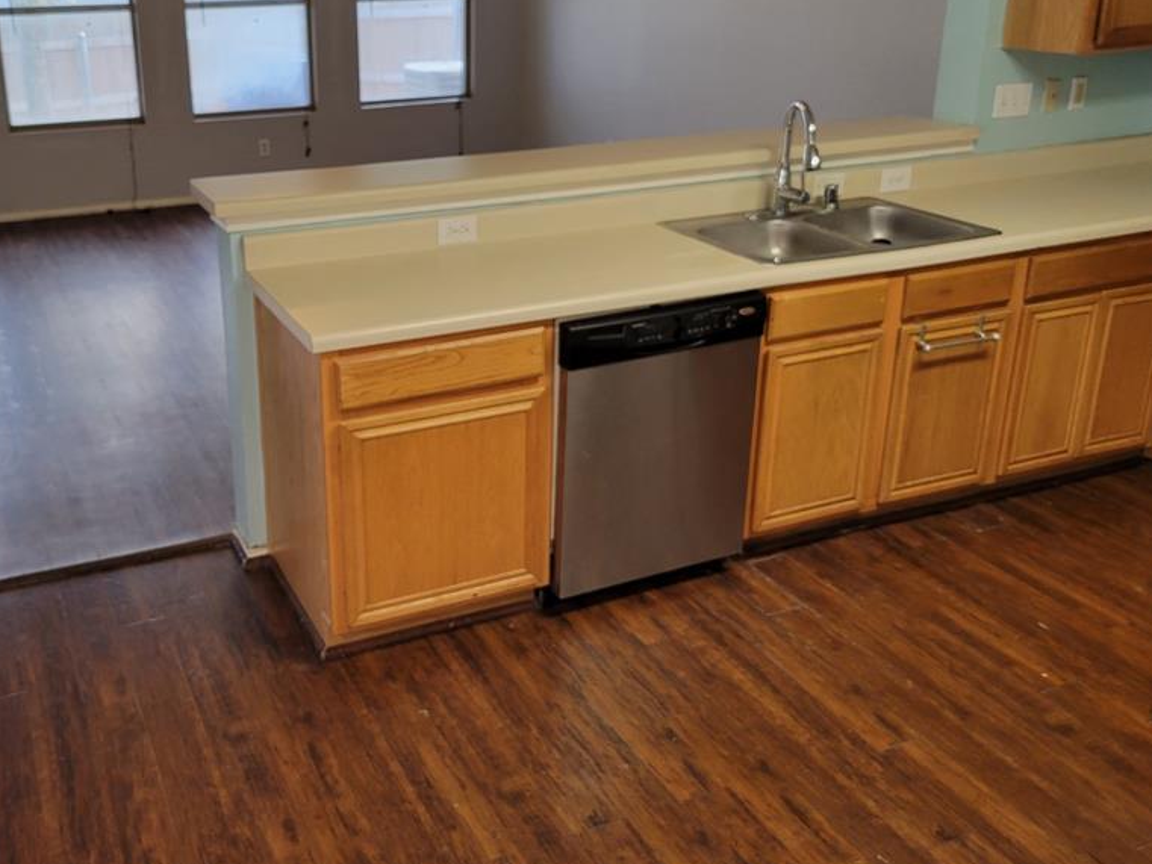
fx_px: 1165
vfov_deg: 40.5
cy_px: 330
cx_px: 398
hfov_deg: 51.8
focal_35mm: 35
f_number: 1.8
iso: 160
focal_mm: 5.4
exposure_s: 1/39
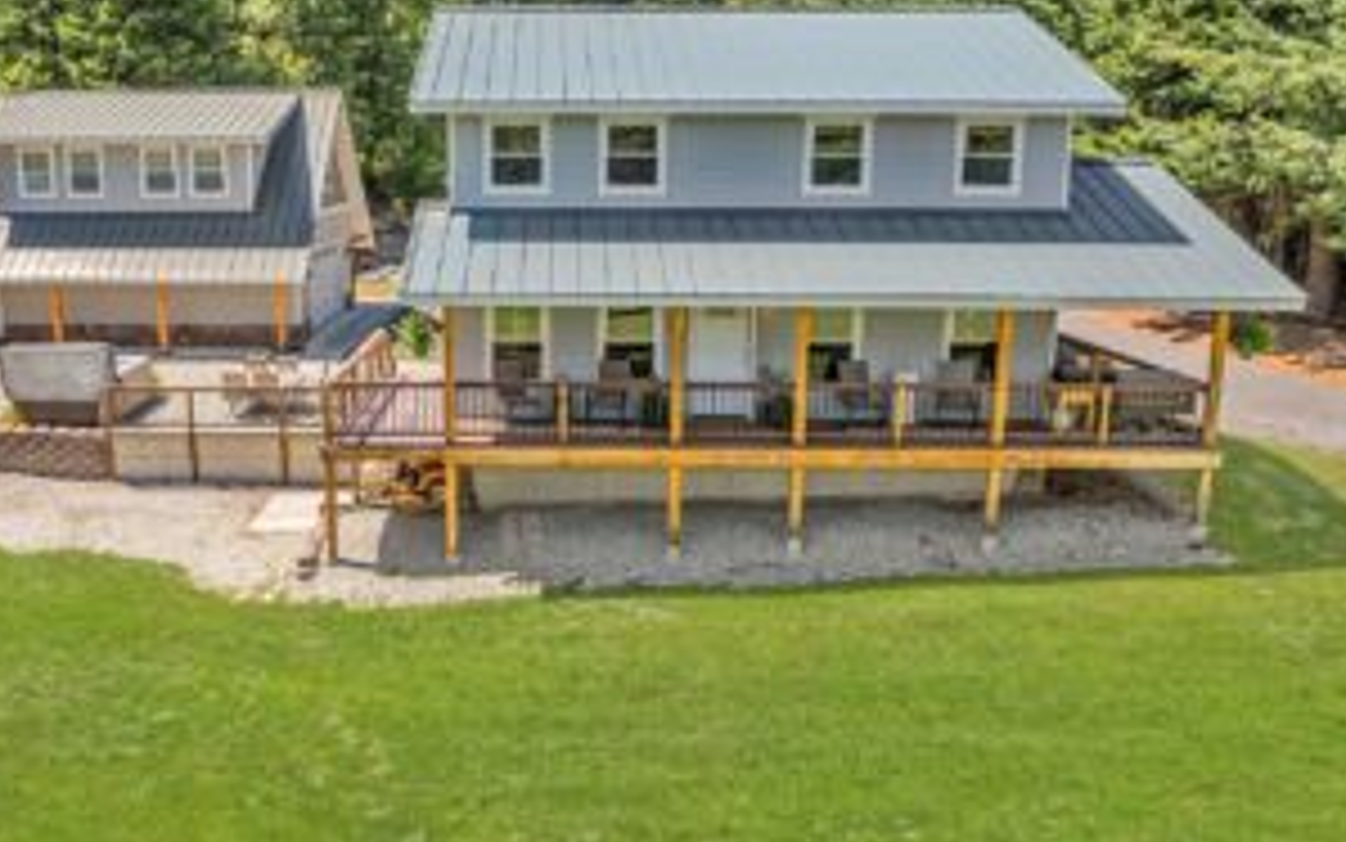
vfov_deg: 41.8
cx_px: 518
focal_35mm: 30
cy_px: 365
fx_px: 1101
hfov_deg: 62.2
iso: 100
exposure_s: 1/1000
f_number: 2.8
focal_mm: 8.38
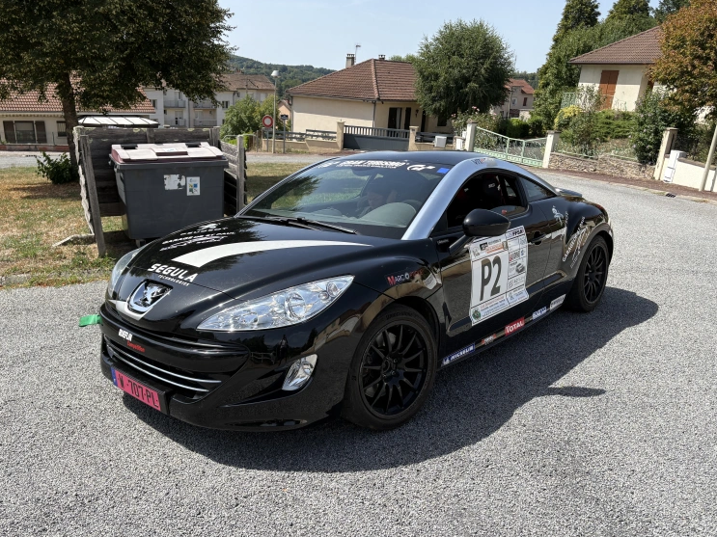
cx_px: 332
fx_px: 580
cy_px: 284
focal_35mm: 28
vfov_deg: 49.7
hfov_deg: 63.4
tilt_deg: -20.1
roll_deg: -2.3
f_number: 1.6
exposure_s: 1/2141
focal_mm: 5.96
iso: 50
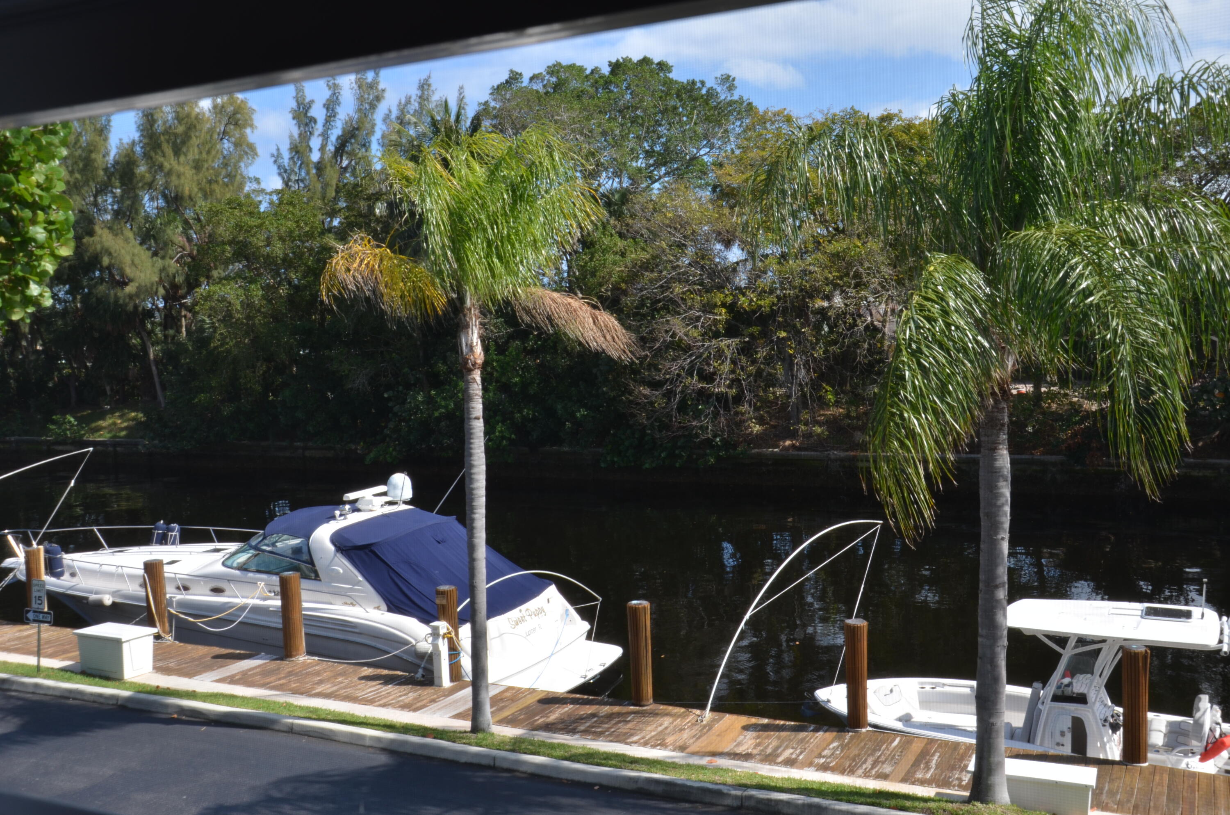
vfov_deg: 39.8
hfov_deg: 57.3
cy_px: 408
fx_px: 1125
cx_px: 615
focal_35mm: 33
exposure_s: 1/250
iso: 160
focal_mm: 22
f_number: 8
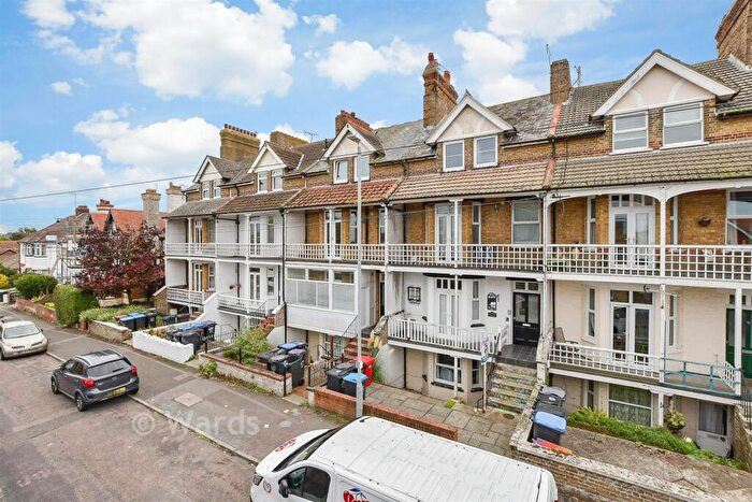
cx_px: 376
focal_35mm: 15
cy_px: 251
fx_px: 313
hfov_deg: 100.4
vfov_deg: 77.4
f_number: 9
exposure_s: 1/1000
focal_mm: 10
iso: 1000
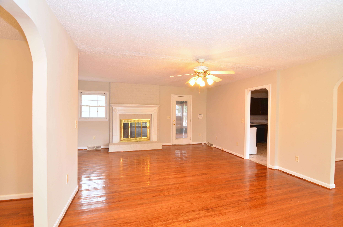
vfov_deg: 71.8
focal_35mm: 16
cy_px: 114
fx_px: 157
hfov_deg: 95.1
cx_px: 172
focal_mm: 11
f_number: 5.6
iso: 400
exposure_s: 1/10
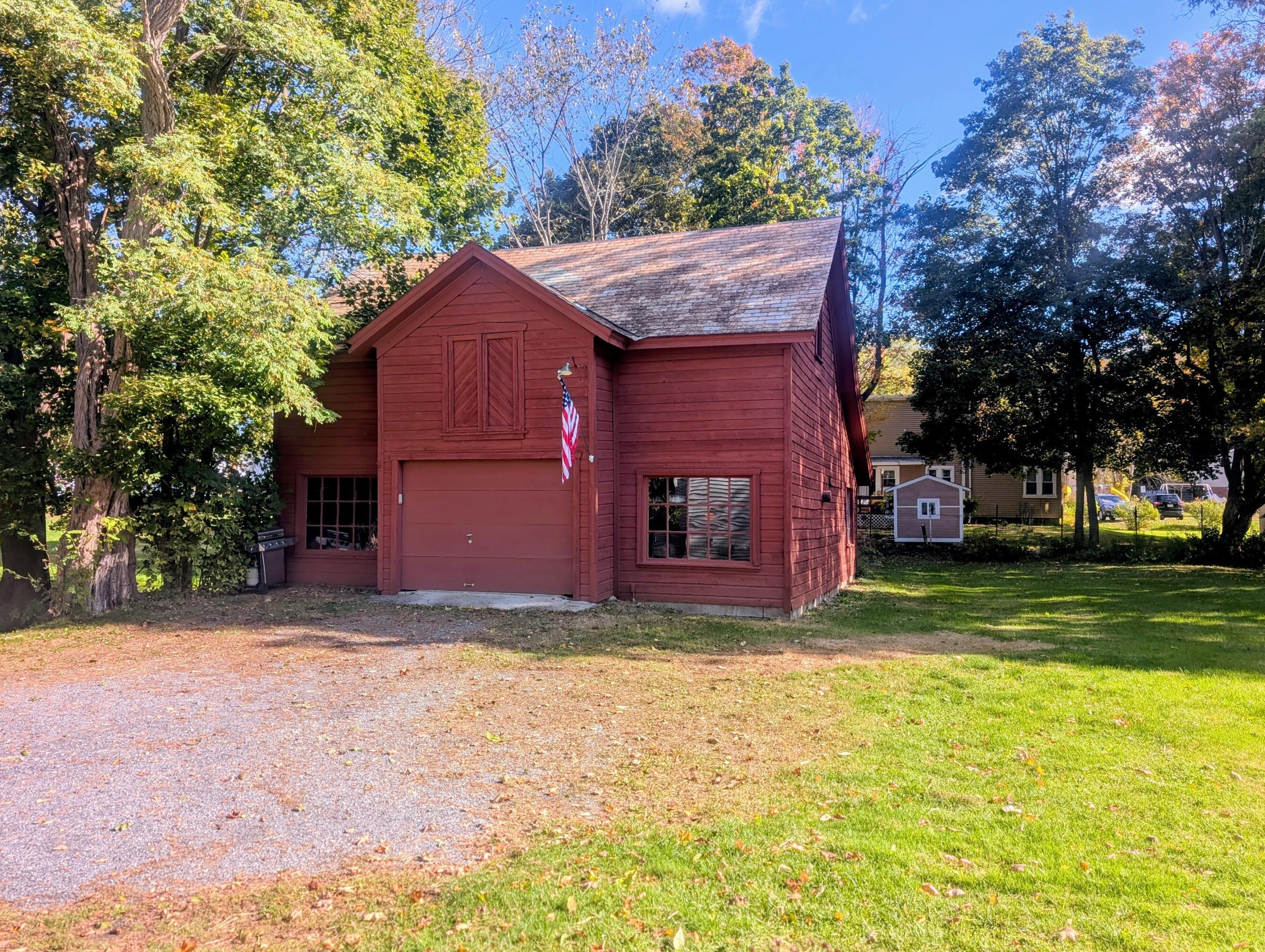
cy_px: 482
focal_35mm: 27
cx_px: 581
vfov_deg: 51.4
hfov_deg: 65.2
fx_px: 988
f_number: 1.68
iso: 20
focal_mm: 6.9
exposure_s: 1/437
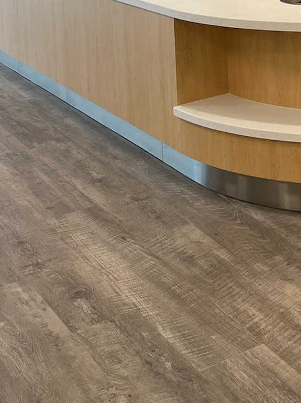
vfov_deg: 23.1
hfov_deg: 18.4
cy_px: -106
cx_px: 362
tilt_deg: -4.5
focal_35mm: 76
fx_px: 882
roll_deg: +1.8
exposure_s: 1/161
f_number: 1.5
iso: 64
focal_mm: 5.7
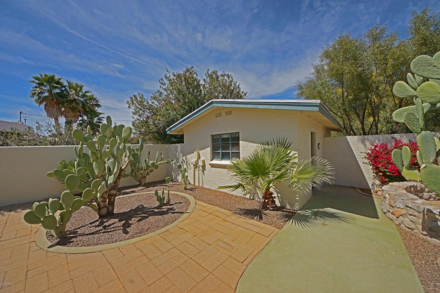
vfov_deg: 90.0
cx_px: 220
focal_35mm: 12
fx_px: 147
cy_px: 146
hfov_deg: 112.6
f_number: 10
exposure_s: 1/400
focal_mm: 8
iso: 200
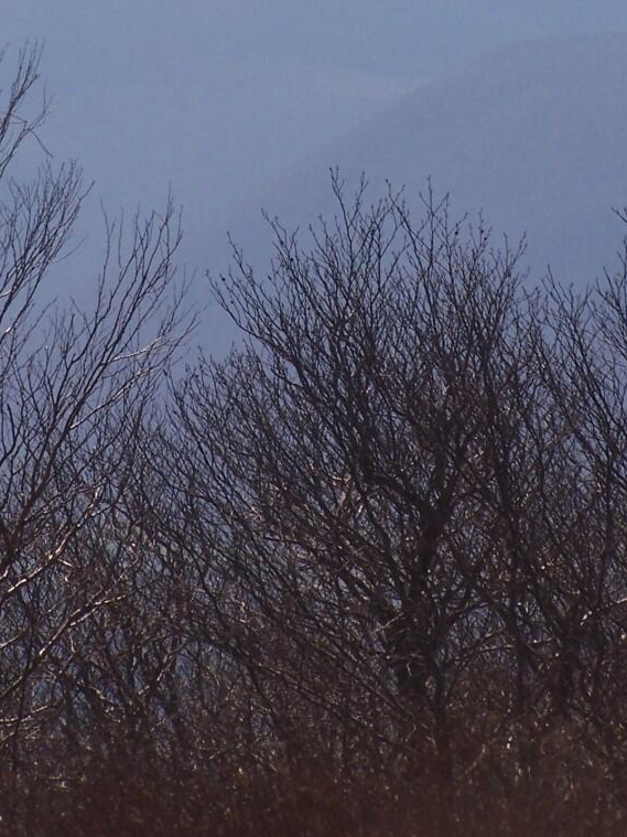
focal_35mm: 340
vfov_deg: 5.8
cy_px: 170
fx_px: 8214
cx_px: 367
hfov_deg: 4.4
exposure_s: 1/1000
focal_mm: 31.3
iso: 80
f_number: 4.5
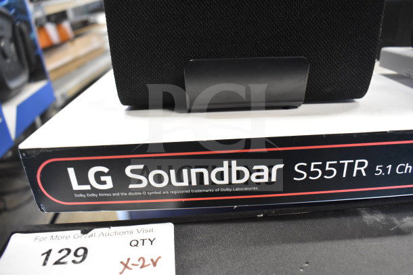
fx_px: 310
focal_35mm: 27
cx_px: 206
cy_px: 138
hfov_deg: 67.4
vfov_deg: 48.0
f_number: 3.5
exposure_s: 1/30
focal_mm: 18
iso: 2800
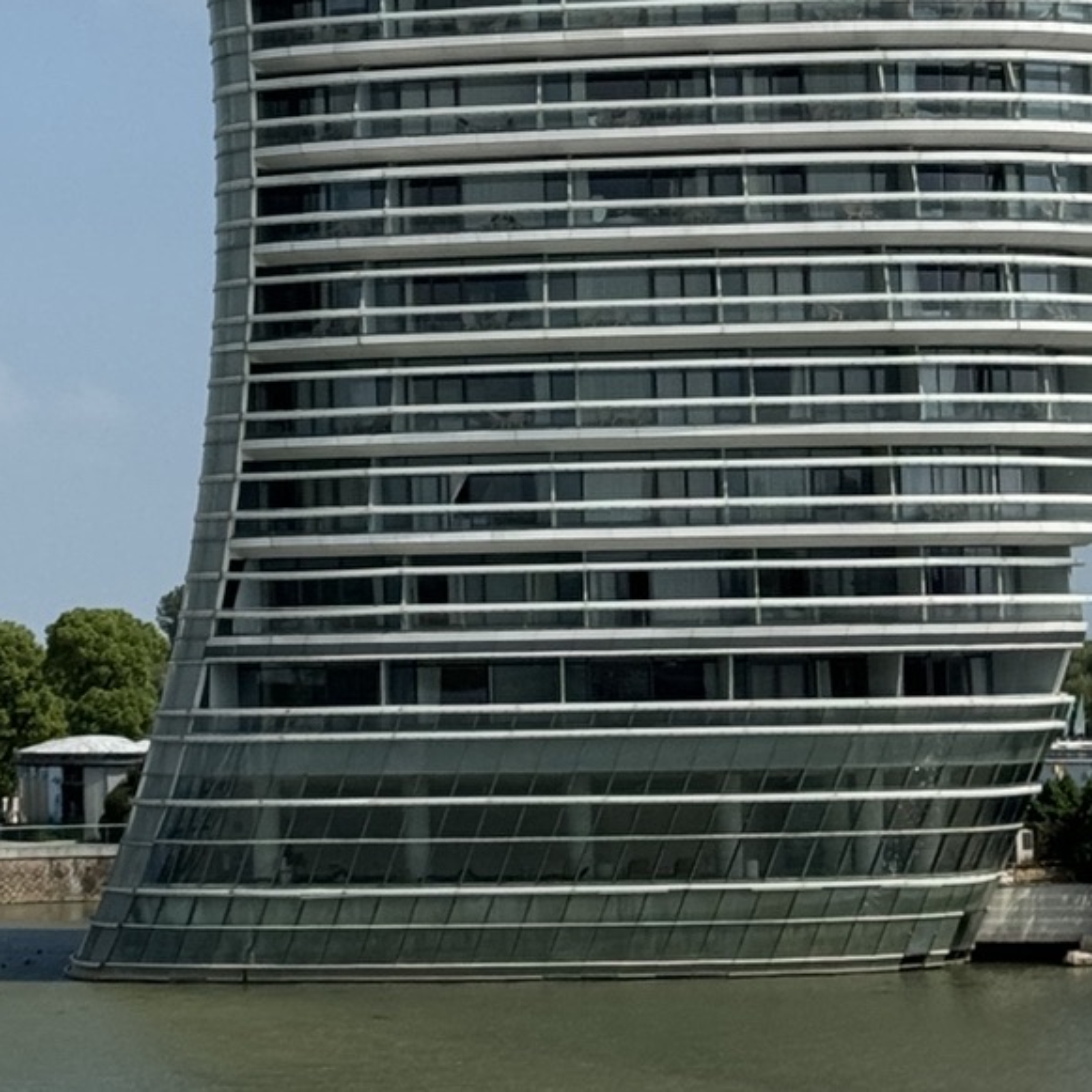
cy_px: 162
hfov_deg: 11.8
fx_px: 5211
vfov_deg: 11.9
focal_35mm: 146
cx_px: -55
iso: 64
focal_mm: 6.76
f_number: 1.78
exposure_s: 1/7092
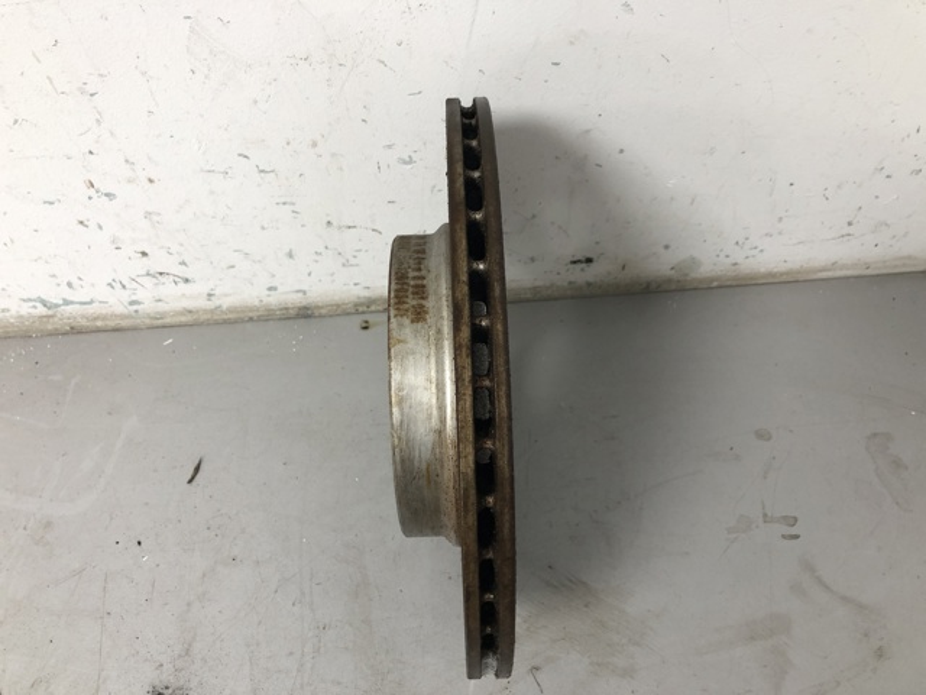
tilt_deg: -59.3
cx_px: 463
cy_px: 348
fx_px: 749
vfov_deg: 49.7
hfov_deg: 63.4
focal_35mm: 28
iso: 40
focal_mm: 4
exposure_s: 1/33
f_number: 1.8
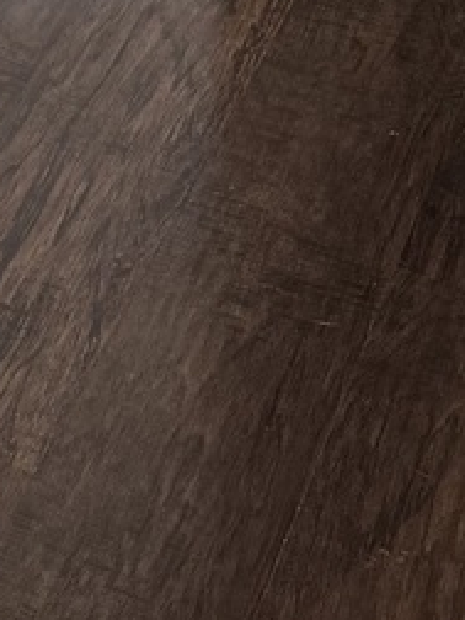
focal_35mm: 137
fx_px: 2454
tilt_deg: -12.7
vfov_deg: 11.6
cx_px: -362
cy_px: -923
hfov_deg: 10.2
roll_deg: -1.1
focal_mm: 6.76
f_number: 1.78
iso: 200
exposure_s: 1/89
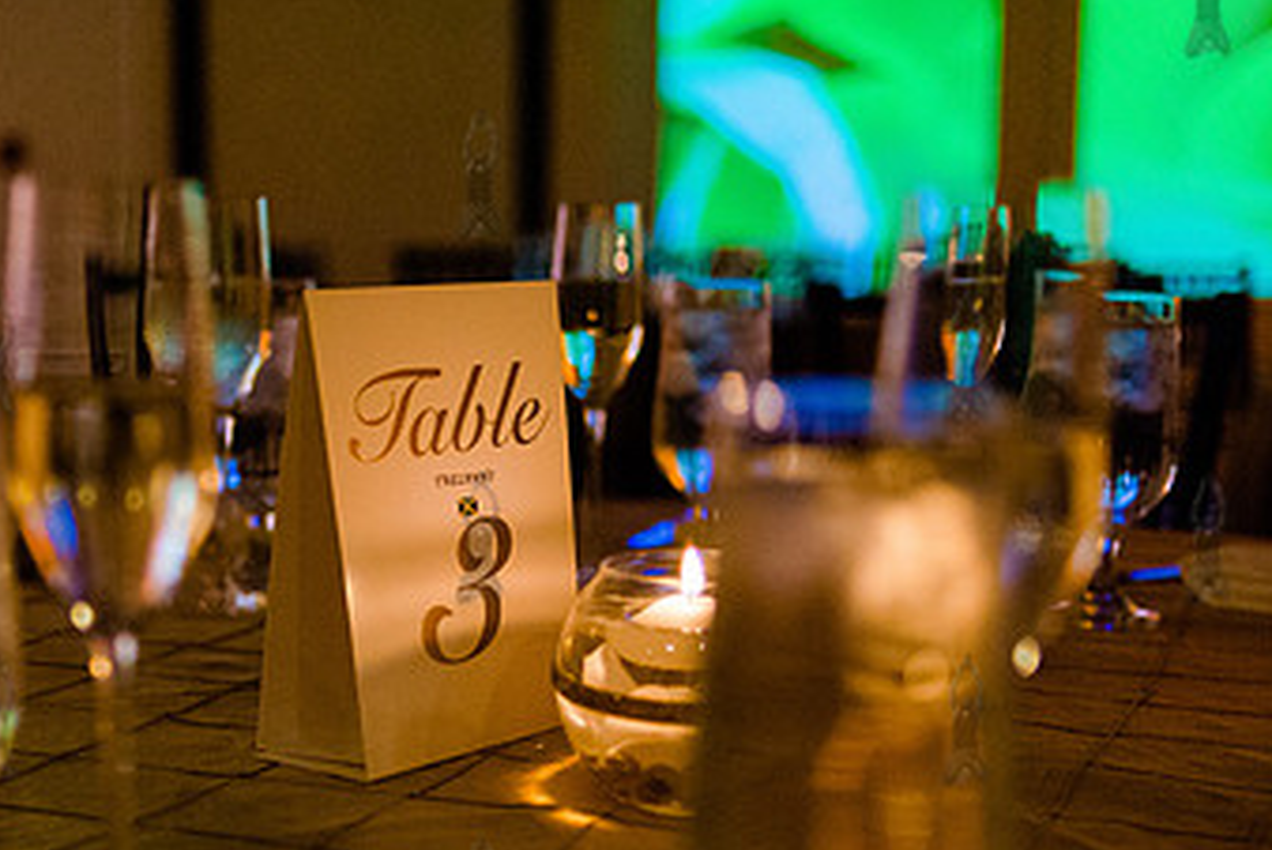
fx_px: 2122
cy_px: 536
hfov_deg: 33.2
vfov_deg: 22.6
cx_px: 478
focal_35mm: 60
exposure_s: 1/500
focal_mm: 35
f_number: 2
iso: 4000
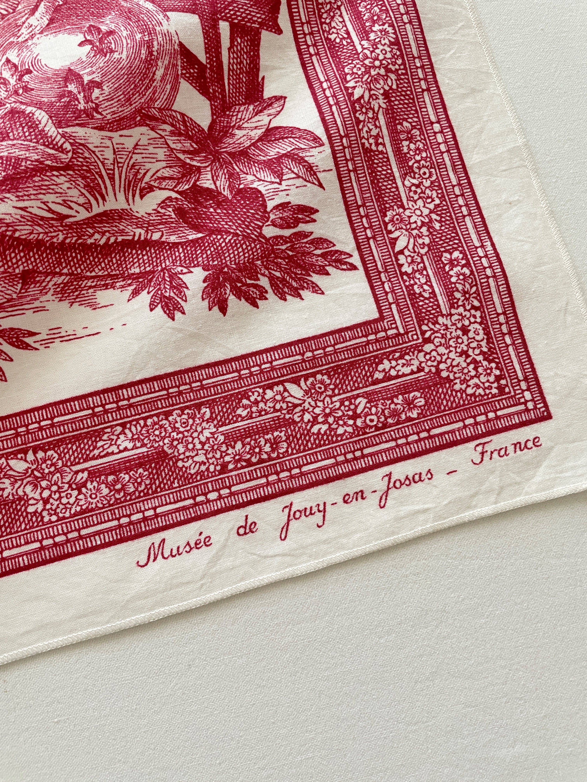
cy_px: 391
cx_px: 294
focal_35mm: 26
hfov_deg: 53.1
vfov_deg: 67.3
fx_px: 588
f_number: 1.6
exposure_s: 1/97
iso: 125
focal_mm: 4.2
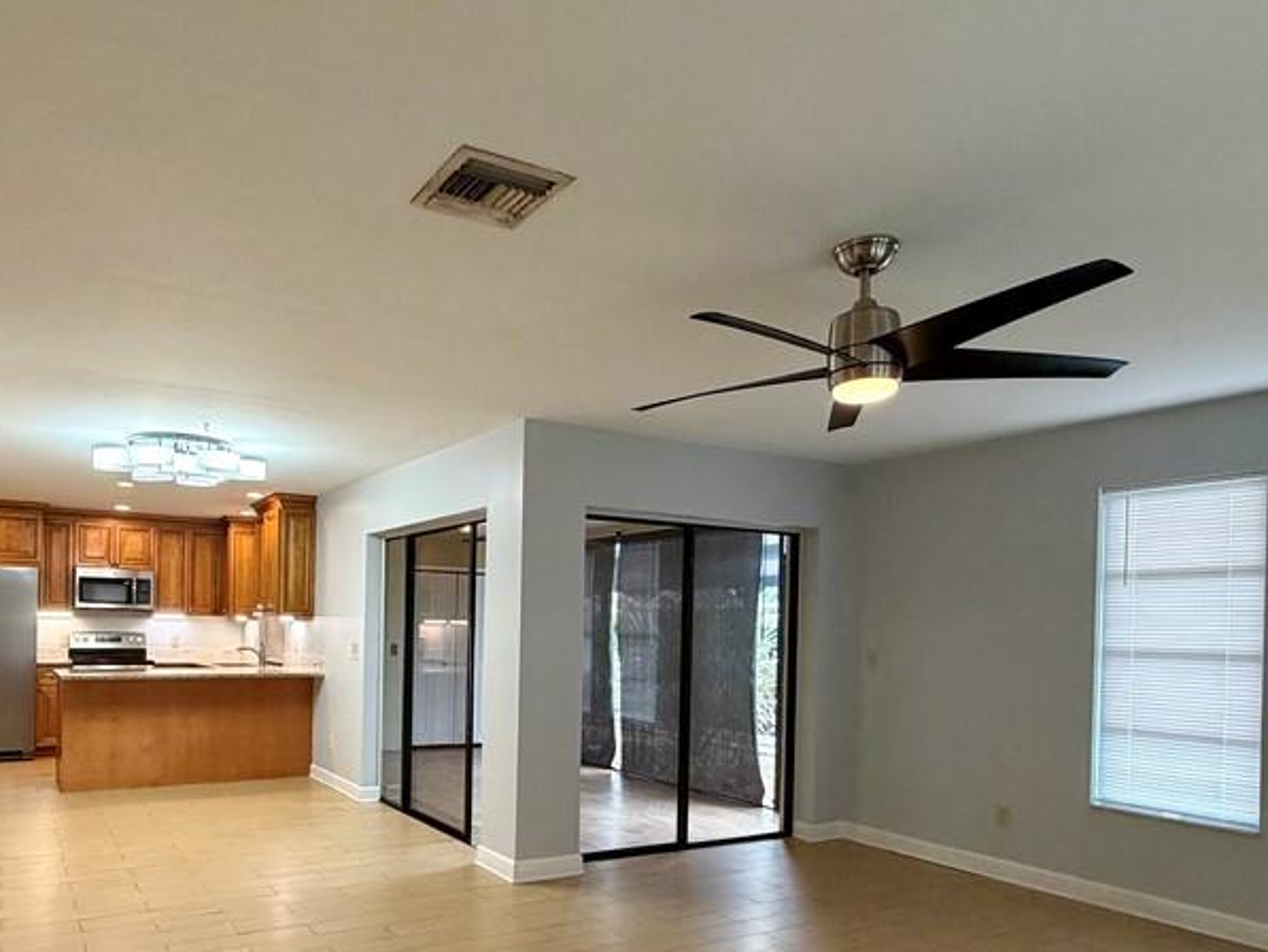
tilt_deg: -0.9
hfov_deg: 69.9
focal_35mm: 24
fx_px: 879
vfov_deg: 55.7
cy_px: 629
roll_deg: -0.9
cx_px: 444
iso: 250
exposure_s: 1/120
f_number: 2.2
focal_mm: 2.22
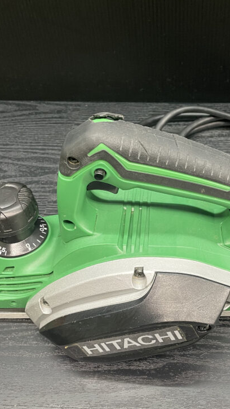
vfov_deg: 50.4
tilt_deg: -45.4
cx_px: 165
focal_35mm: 40
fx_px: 434
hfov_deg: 29.4
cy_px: 219
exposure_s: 1/50
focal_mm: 4.2
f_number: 1.6
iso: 160
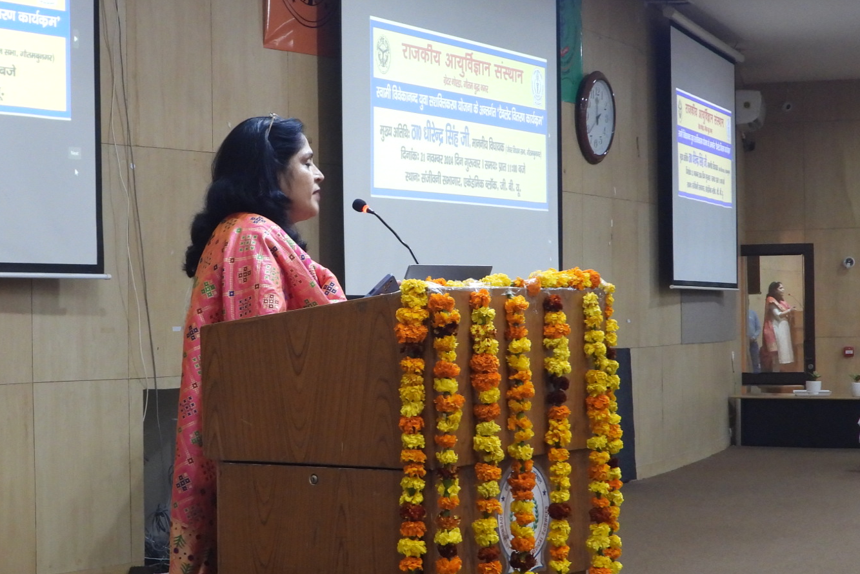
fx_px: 1863
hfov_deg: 25.9
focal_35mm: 78
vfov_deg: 17.5
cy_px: 322
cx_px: 303
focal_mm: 7.9
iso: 400
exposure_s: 1/25
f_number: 3.2
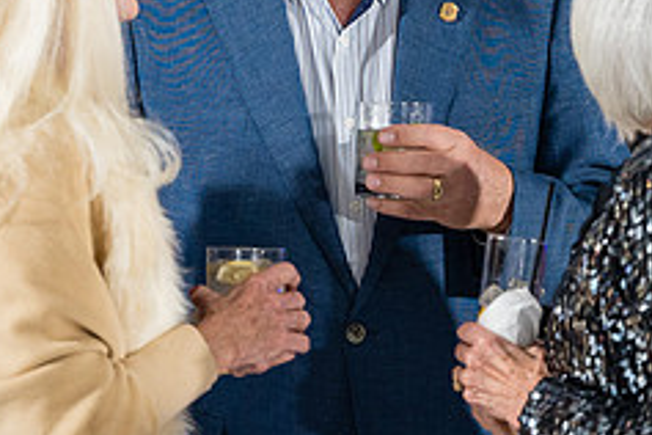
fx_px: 6574
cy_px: 117
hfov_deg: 5.7
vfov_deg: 3.8
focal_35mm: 363
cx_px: 322
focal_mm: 148
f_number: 2.8
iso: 2500
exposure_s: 1/250
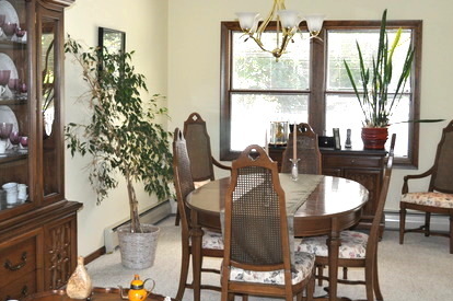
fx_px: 641
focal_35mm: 51
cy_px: 128
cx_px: 228
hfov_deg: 38.9
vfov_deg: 26.4
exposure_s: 1/125
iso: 800
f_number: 3.8
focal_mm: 22
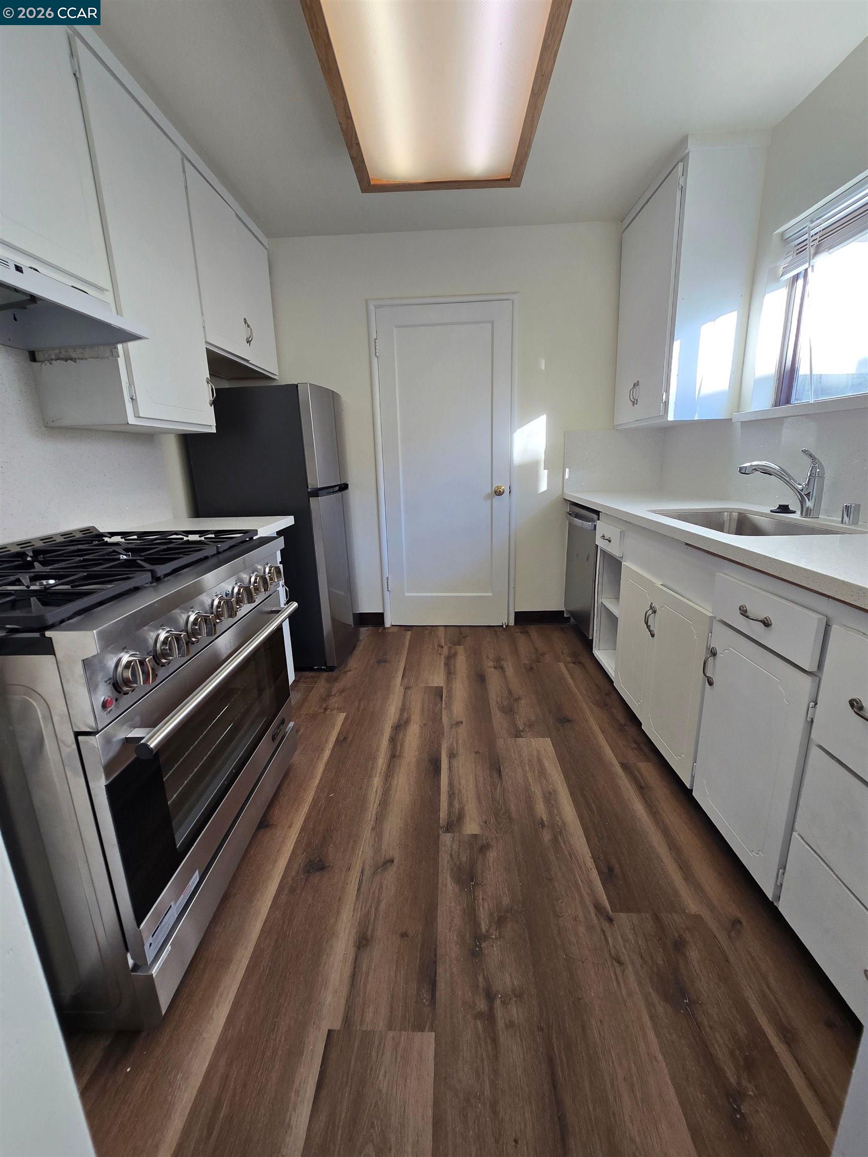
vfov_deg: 106.2
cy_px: 578
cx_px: 434
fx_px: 435
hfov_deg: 89.9
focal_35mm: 13
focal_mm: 2.2
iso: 64
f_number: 2.2
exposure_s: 1/60
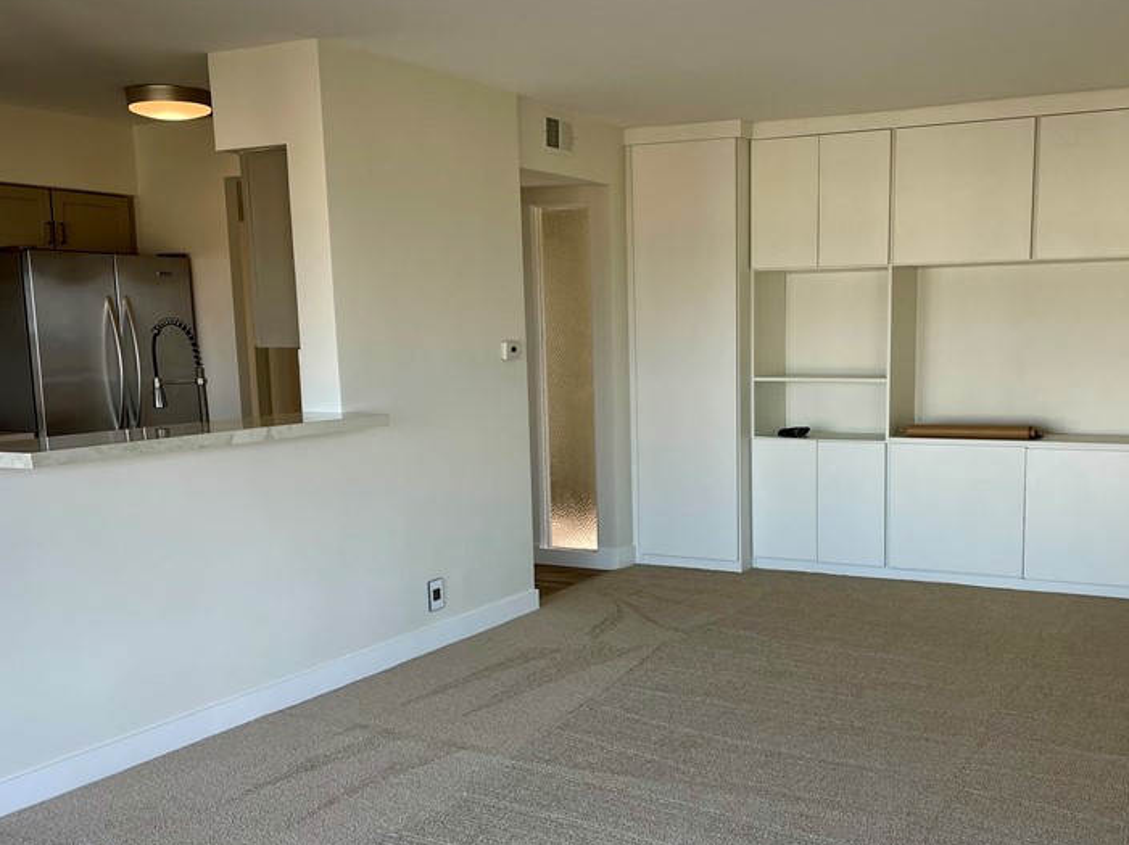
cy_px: 530
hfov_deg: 48.5
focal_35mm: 38
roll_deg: +0.9
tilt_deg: -8.7
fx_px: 1239
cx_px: 707
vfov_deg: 37.5
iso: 32
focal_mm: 4.2
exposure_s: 1/120
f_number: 1.6
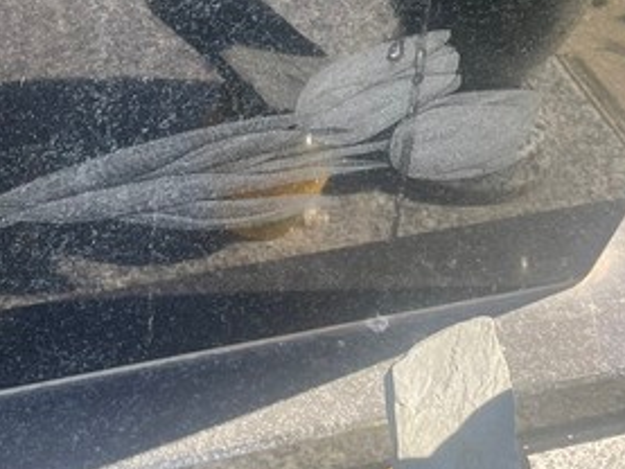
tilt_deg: -28.0
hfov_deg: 25.8
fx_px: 1355
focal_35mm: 75
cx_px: 212
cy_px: -171
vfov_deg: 18.1
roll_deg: -1.4
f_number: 1.6
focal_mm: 4.2
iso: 32
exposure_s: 1/330
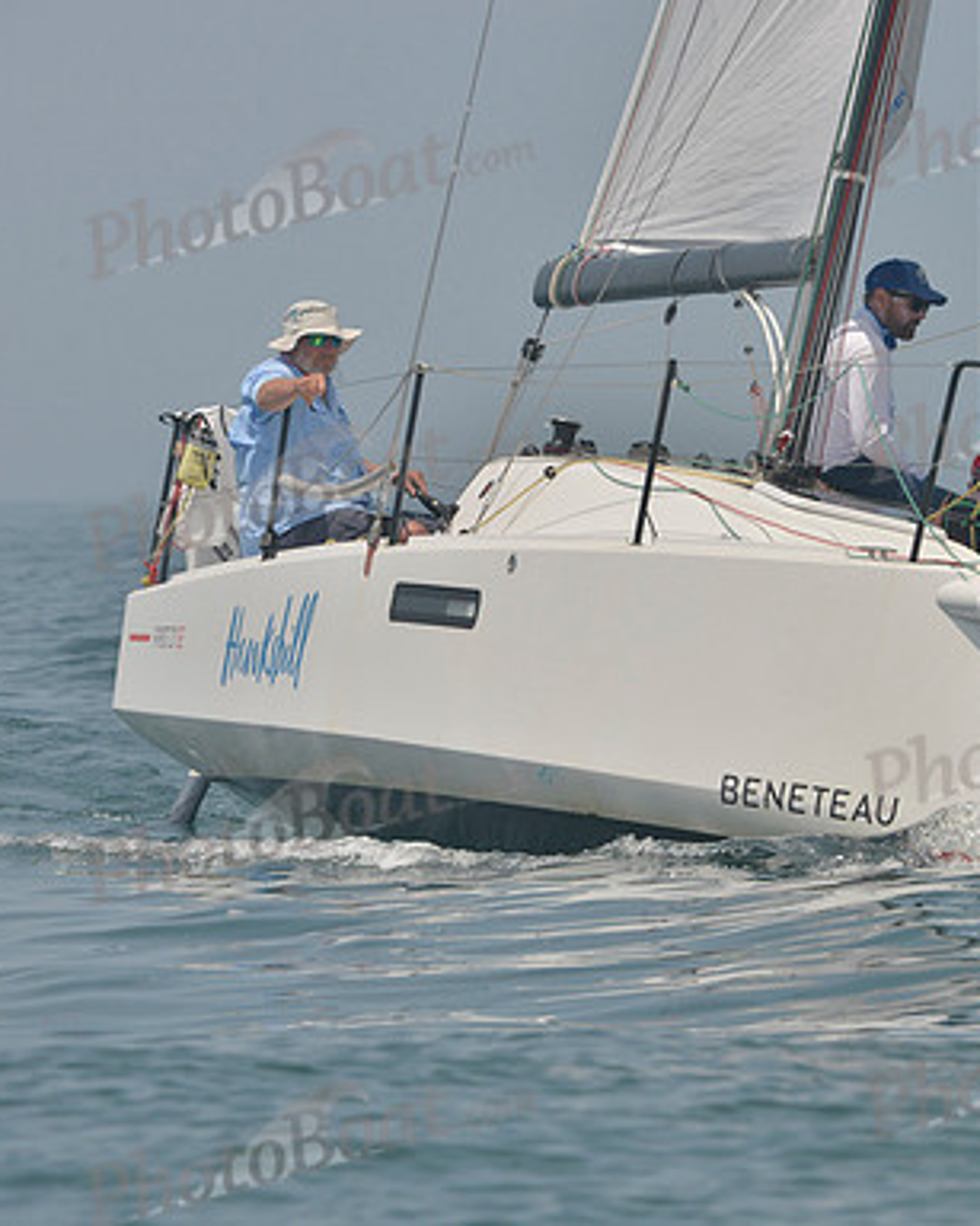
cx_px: 702
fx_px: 14907
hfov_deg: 3.8
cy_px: 611
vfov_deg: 4.7
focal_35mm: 411
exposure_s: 1/1000
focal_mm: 290
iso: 280
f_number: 10
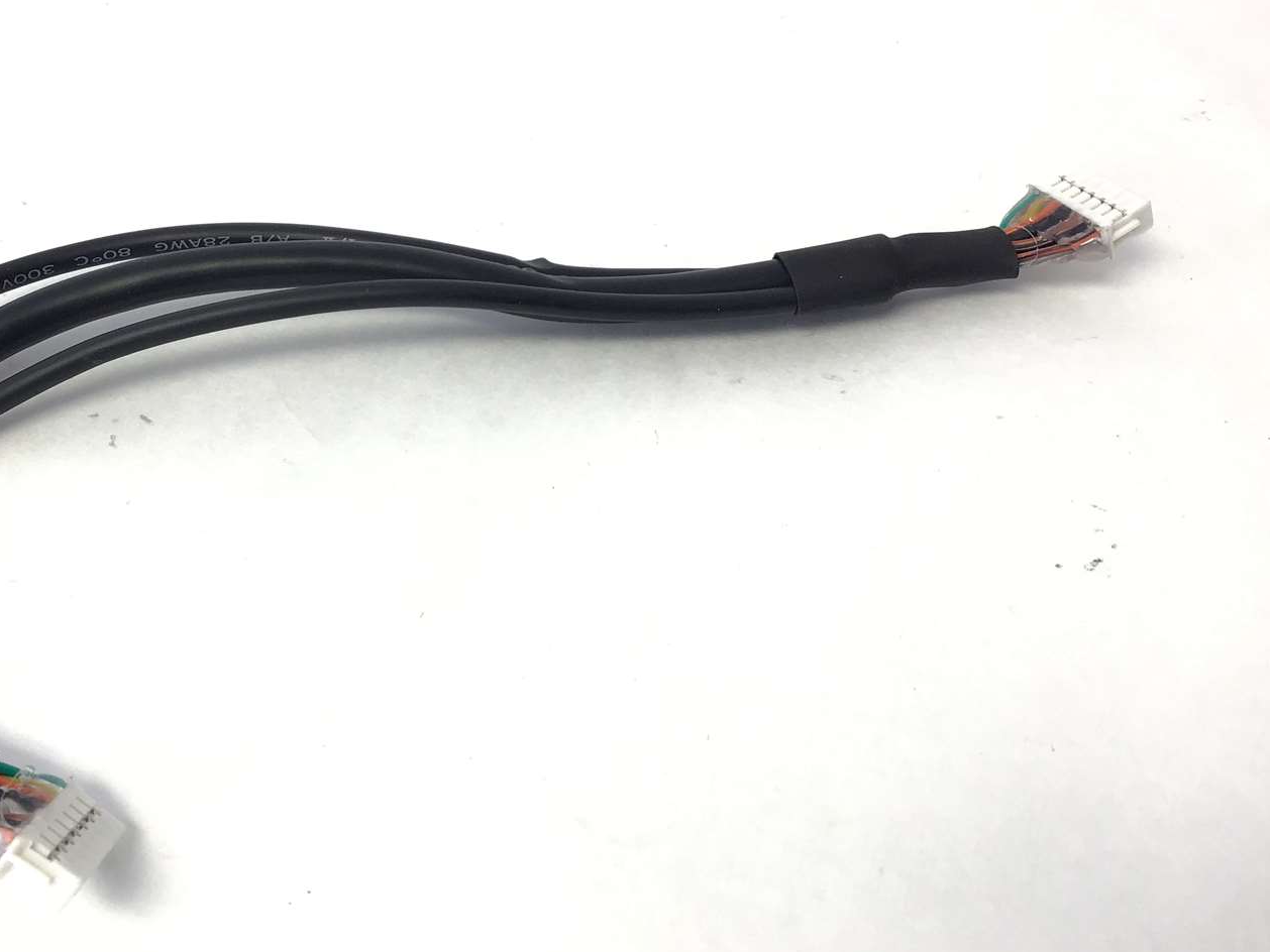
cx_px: 465
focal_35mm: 41
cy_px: 514
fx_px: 1505
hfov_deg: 45.3
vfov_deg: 35.1
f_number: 2.4
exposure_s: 1/60
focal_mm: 3.3
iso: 32
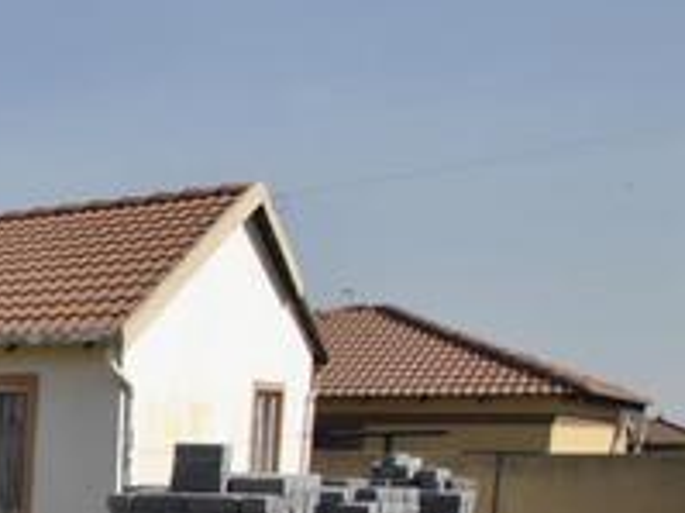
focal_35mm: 58
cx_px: -275
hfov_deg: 26.4
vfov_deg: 23.2
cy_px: 608
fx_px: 1147
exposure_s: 1/400
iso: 100
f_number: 7.1
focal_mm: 10
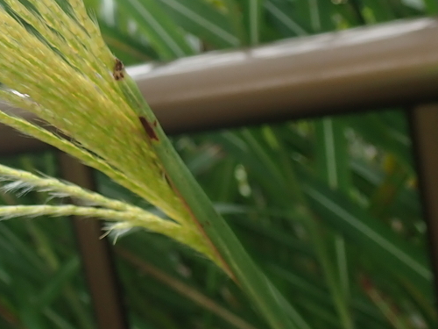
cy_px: 59
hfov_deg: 25.2
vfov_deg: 20.2
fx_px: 911
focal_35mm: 72
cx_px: -34
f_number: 3.2
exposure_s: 1/200
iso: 100
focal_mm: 5.5
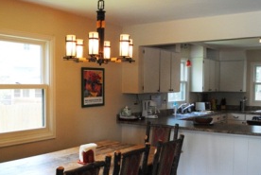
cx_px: 120
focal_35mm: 42
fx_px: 305
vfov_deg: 31.9
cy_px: 105
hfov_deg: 46.3
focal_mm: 18
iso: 800
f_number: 3.5
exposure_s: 1/160
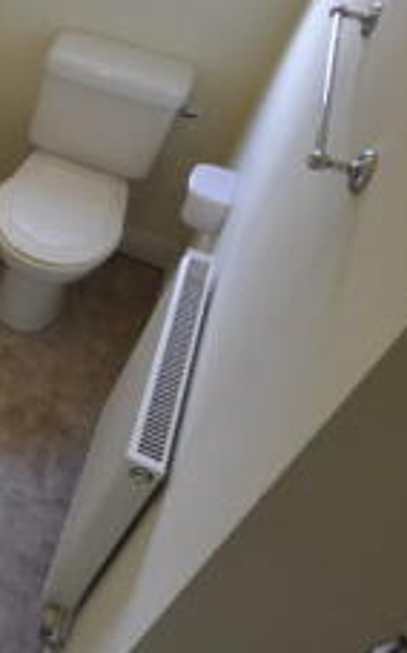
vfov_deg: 44.5
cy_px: 206
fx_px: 783
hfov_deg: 23.1
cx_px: -215
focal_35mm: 44
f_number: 4
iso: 400
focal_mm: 10
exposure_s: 1/30
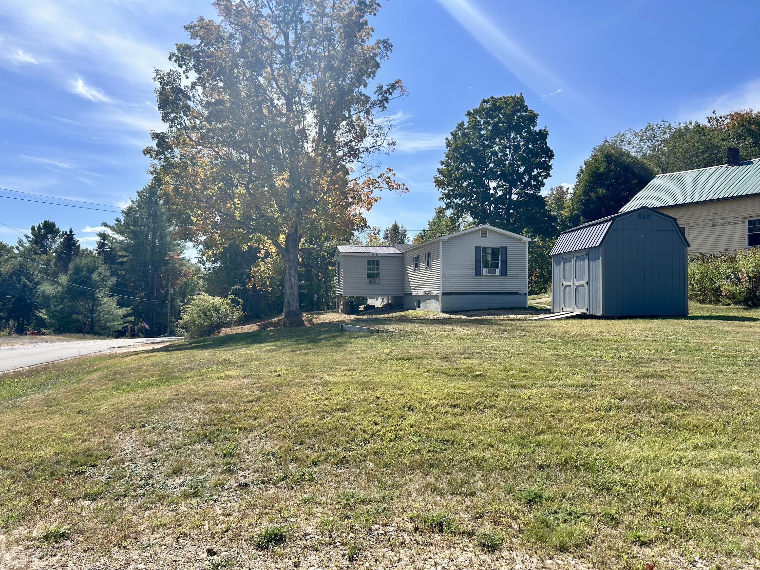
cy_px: 285
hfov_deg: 67.3
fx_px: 571
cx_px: 380
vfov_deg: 53.1
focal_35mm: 26
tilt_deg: +1.6
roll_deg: -0.6
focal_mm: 5.7
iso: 50
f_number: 1.5
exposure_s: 1/4630
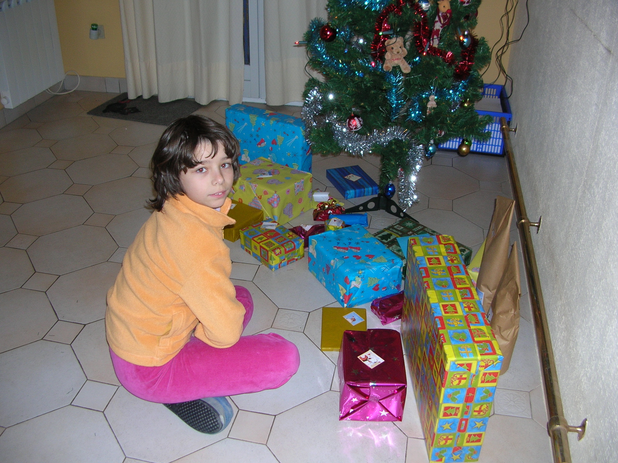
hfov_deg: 52.7
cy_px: 232
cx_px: 309
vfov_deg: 40.6
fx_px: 624
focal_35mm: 35
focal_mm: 5.8
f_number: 2.8
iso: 66
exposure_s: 1/60.1
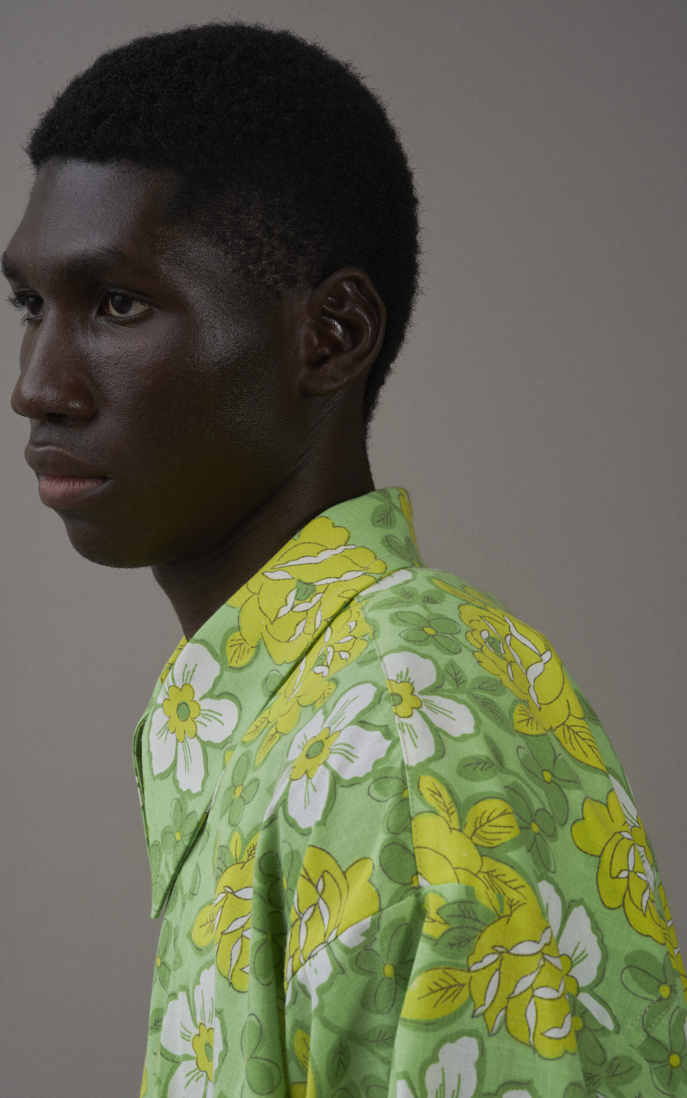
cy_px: 549
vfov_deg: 21.4
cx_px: 327
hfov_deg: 13.5
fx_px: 2905
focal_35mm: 97
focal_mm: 95
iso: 200
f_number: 11
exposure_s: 1/160
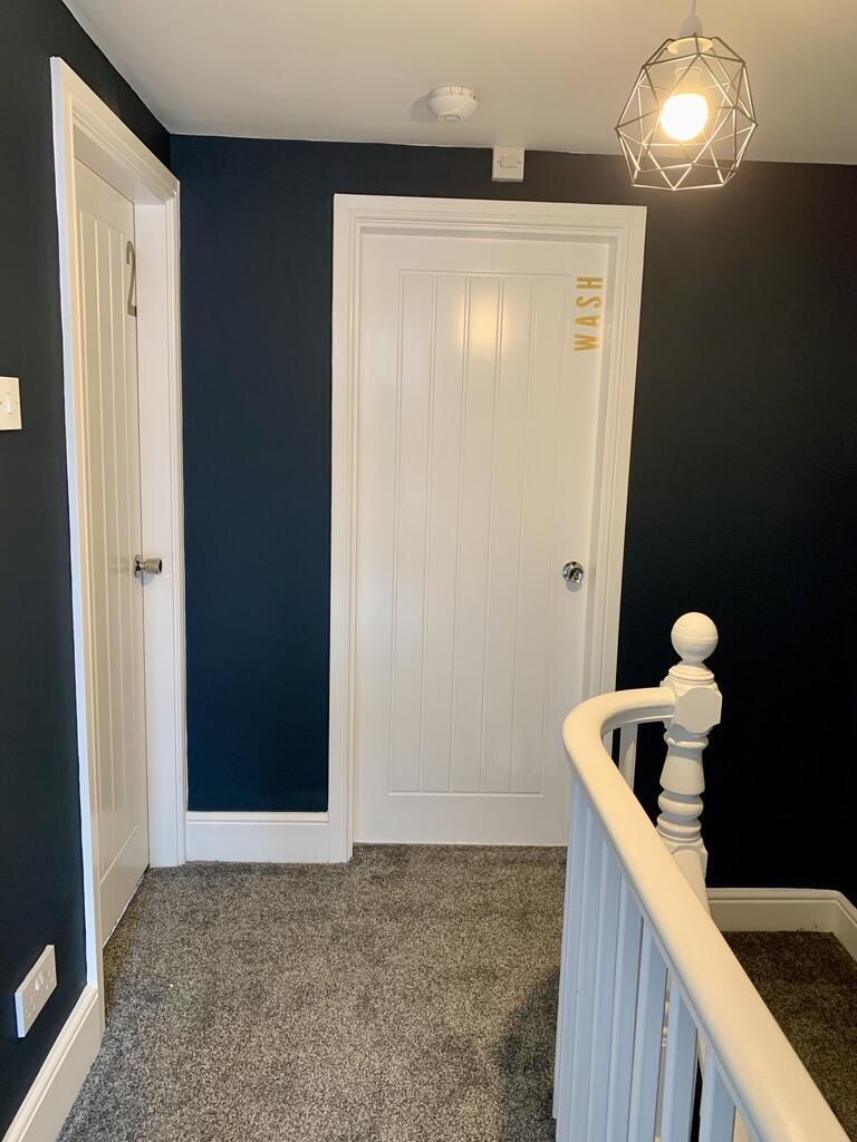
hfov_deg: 53.1
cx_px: 428
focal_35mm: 26
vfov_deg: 67.3
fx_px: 858
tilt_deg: -8.4
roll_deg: -0.7
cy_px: 571
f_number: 1.8
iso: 250
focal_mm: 4.25
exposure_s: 1/60
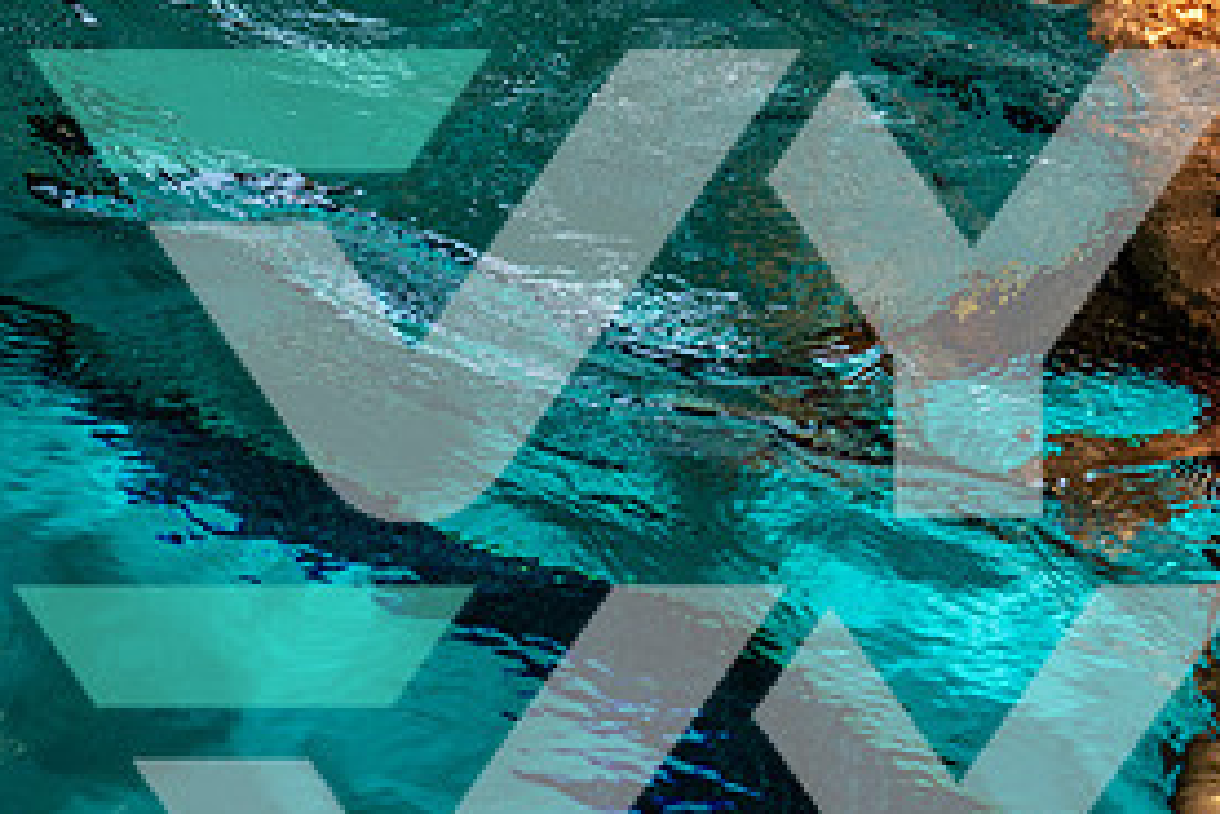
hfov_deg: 18.7
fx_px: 3626
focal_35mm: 107
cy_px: 285
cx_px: 1154
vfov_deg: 12.8
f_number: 5.6
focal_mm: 51
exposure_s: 1/250
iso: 640
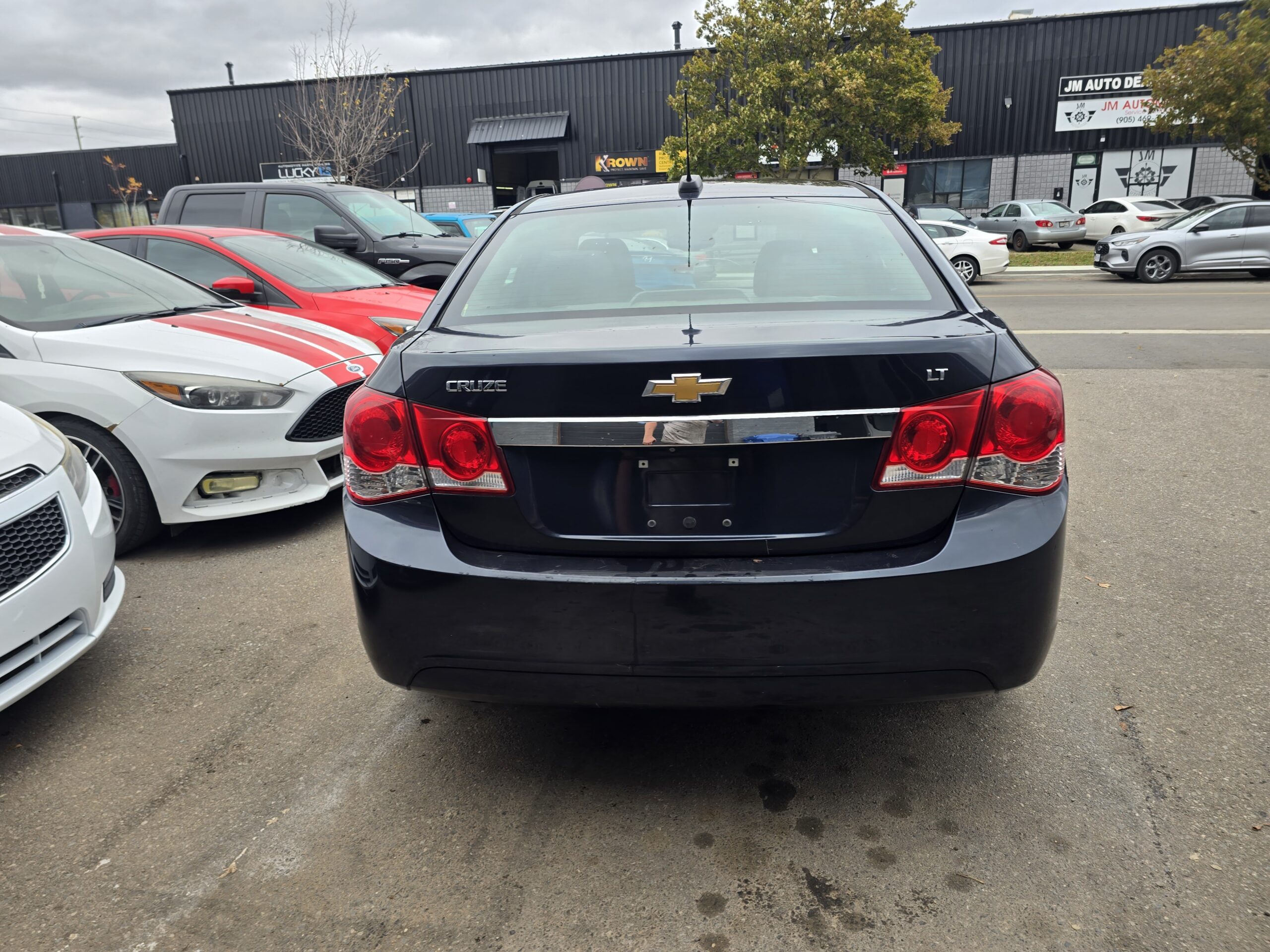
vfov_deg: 58.9
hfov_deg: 73.9
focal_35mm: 23
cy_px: 476
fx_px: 844
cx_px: 635
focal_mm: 6.3
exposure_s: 1/189
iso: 12
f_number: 1.7
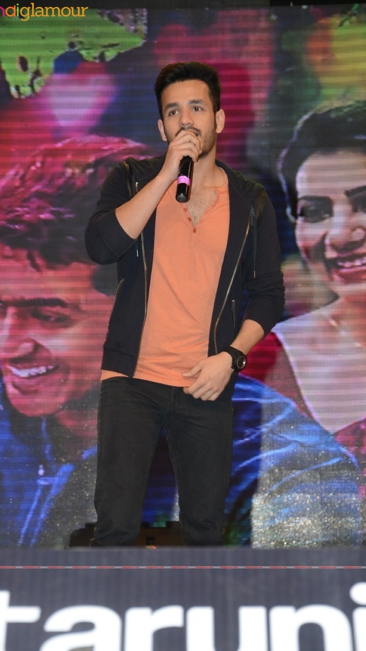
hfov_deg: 7.3
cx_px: 179
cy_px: 326
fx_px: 2856
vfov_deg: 13.0
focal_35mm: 166
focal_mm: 105
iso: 800
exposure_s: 1/125
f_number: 5.6
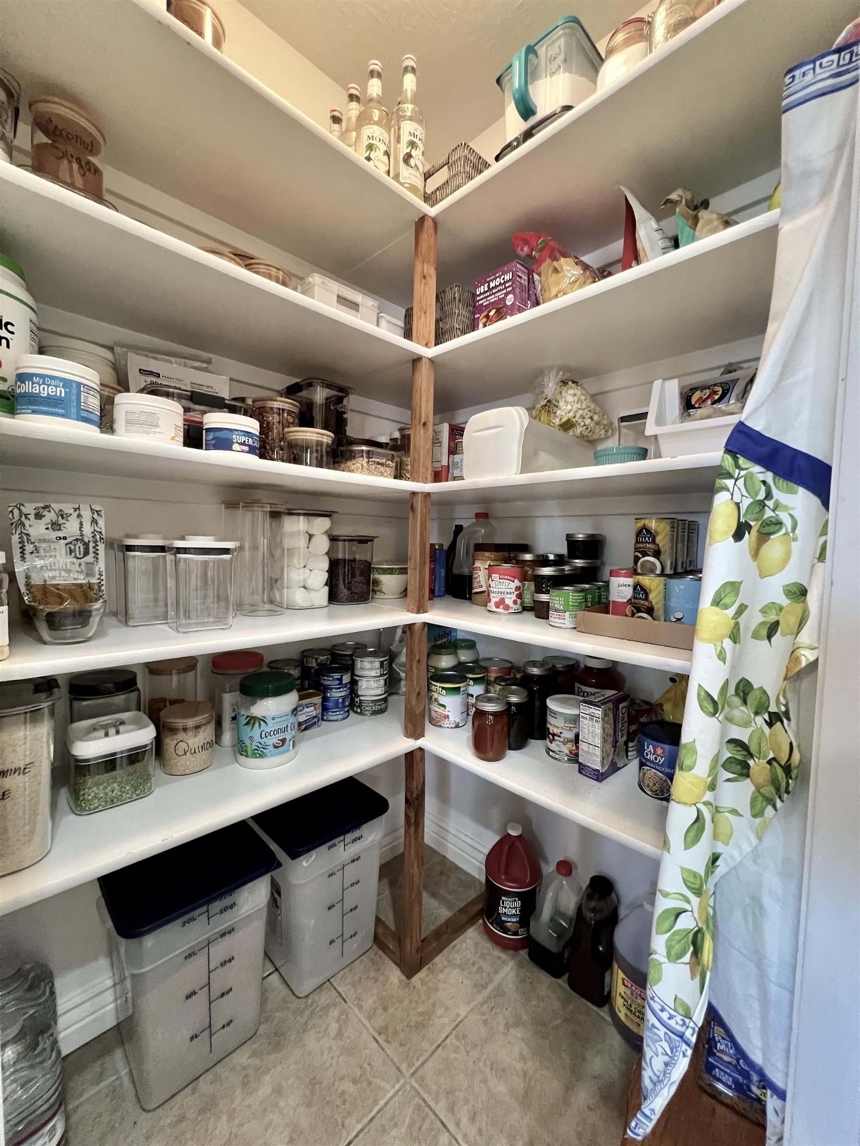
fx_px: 431
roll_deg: -0.2
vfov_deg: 106.2
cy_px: 573
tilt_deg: -3.6
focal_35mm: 13
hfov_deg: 89.9
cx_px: 430
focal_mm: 1.57
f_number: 1.8
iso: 500
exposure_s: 1/60
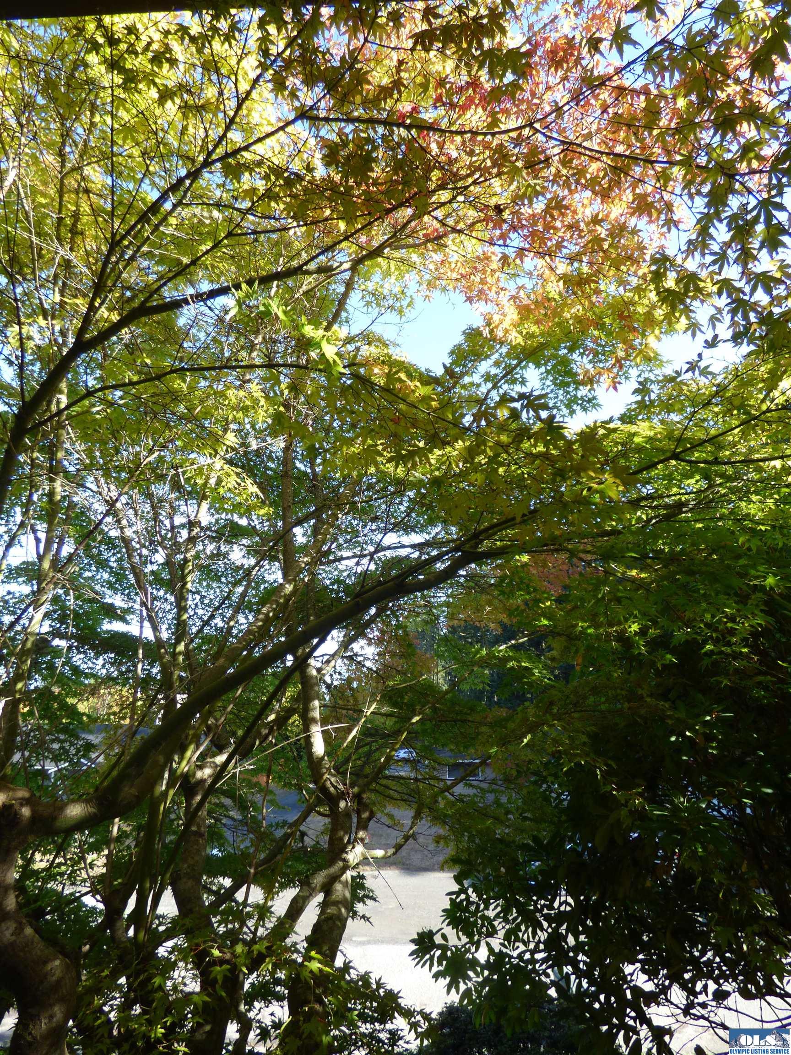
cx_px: 396
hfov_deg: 66.0
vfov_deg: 81.7
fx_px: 609
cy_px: 528
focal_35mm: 20
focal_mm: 3.58
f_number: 2.8
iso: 100
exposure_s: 1/200
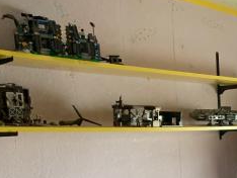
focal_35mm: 71
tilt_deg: -10.6
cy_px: 221
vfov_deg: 19.4
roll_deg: -0.2
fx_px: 487
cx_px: 298
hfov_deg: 24.3
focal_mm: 4.25
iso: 400
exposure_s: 1/42
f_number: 1.8
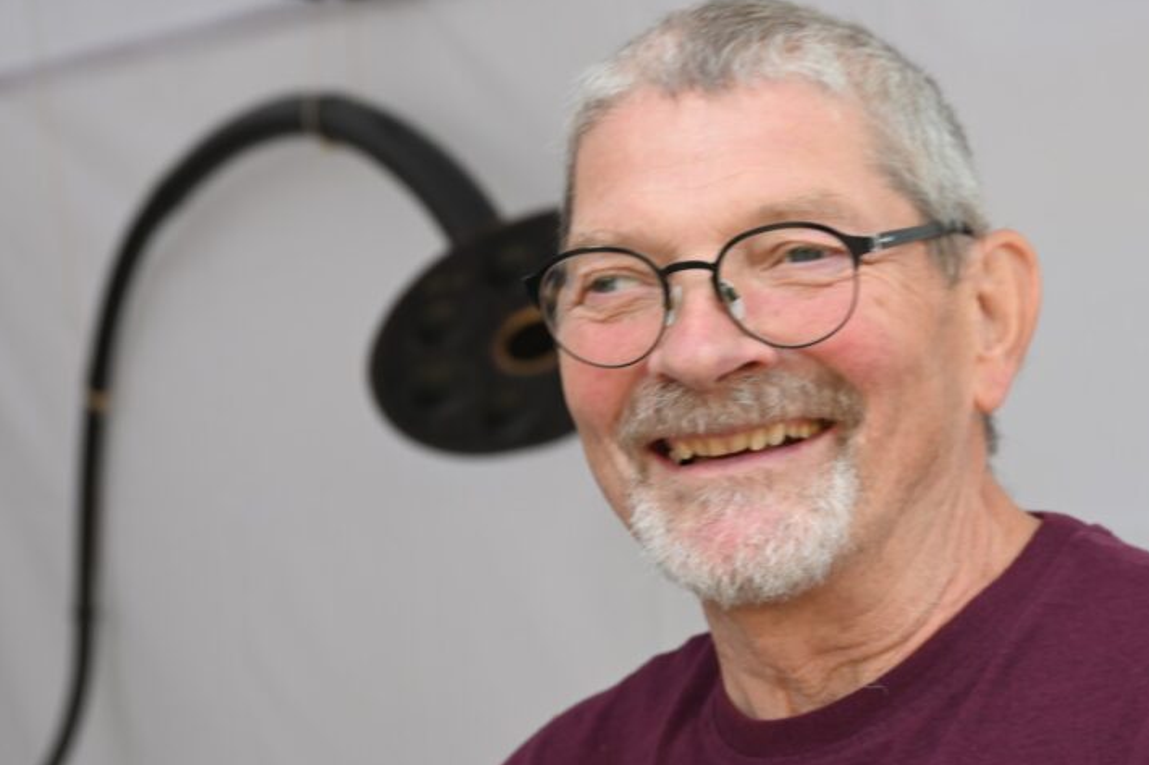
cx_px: 734
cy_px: 467
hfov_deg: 21.4
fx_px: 3030
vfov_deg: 14.4
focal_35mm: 95
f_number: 6
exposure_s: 1/125
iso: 450
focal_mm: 66
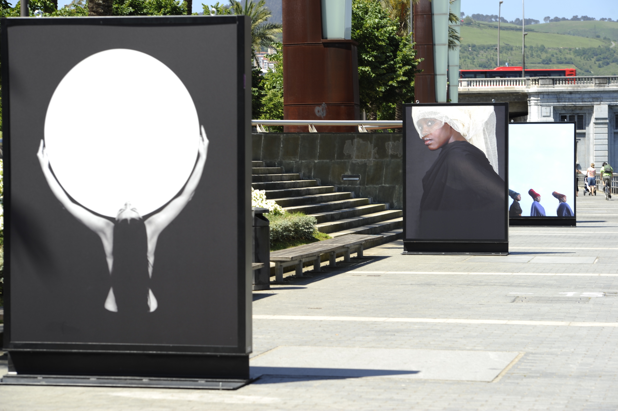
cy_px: 206
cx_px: 309
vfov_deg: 13.0
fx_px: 1801
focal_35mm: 105
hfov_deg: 19.5
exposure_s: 1/250
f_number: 6.3
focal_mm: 105
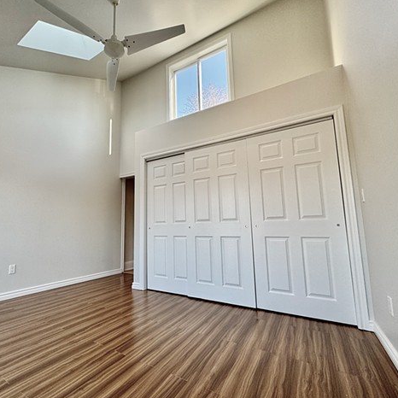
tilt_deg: +6.9
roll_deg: +0.0
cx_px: 161
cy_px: 202
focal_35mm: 17
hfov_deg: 83.0
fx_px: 221
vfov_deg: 84.0
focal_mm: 2.2
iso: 80
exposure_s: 1/120
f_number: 2.2
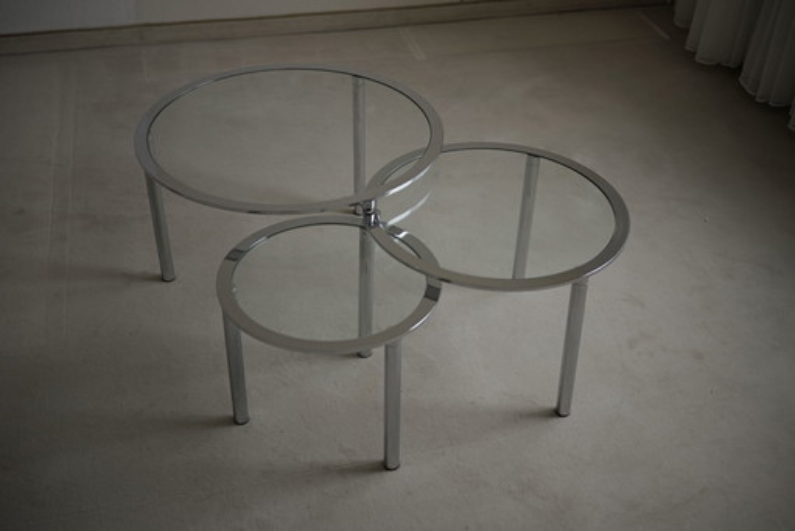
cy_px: 266
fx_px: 994
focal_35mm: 45
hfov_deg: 43.6
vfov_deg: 29.9
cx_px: 398
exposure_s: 1/100
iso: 400
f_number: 2.8
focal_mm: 45
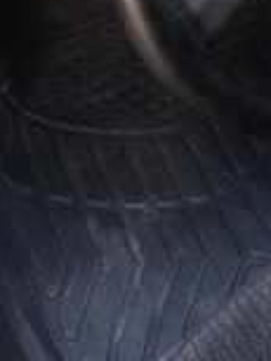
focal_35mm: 94
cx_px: 243
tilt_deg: -39.5
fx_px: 980
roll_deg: -2.7
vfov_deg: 19.0
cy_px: -130
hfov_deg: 15.6
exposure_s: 1/33
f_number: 2.2
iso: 25
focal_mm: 4.15
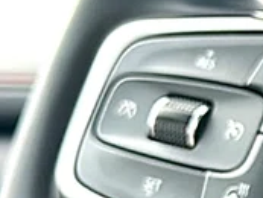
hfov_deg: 11.2
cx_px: 508
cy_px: 167
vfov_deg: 9.1
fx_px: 1232
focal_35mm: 162
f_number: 1.78
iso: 64
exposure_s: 1/185
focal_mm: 6.86
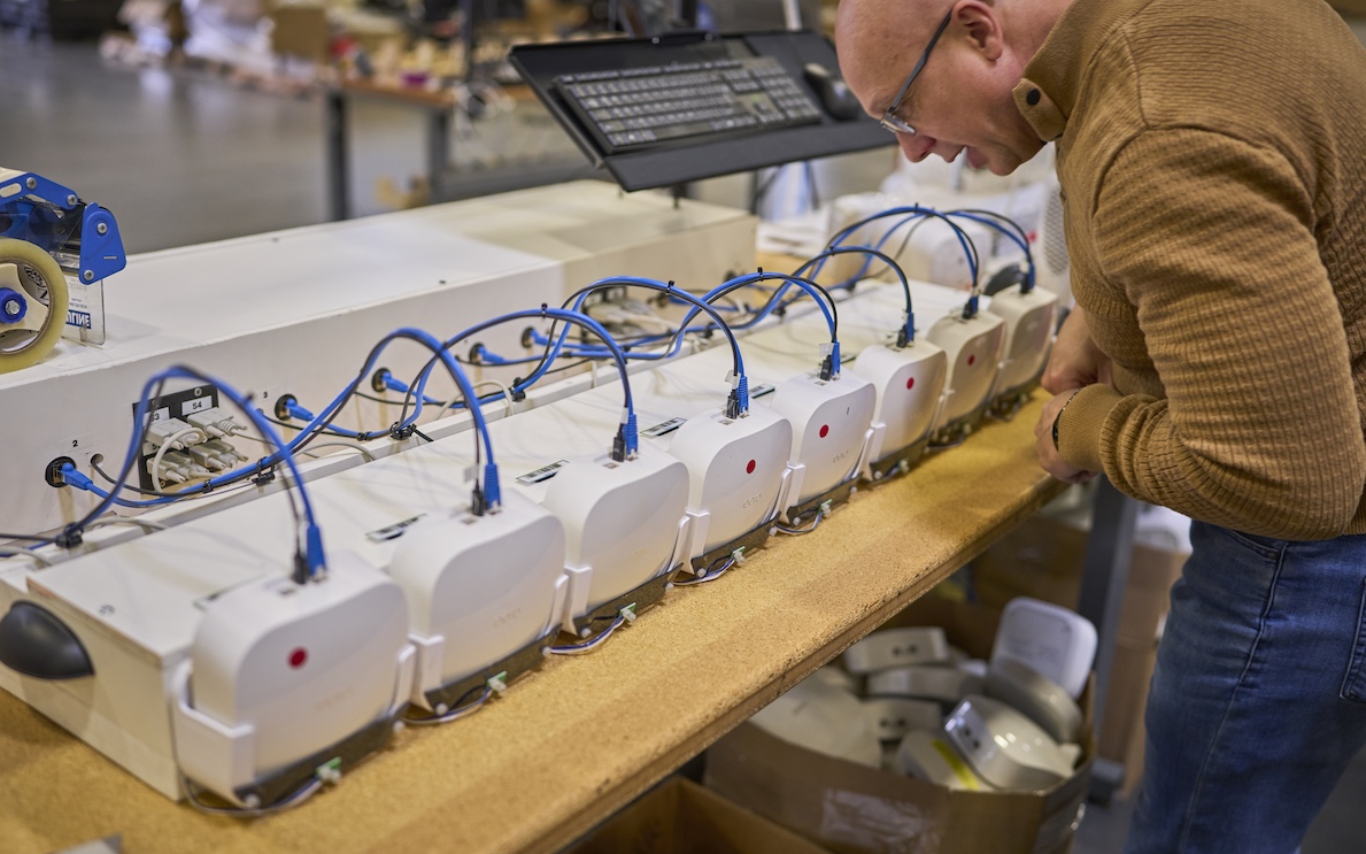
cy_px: 440
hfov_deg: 54.0
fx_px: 1340
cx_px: 682
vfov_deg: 35.3
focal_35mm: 36
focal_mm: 35
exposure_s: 1/100
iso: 640
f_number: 1.8
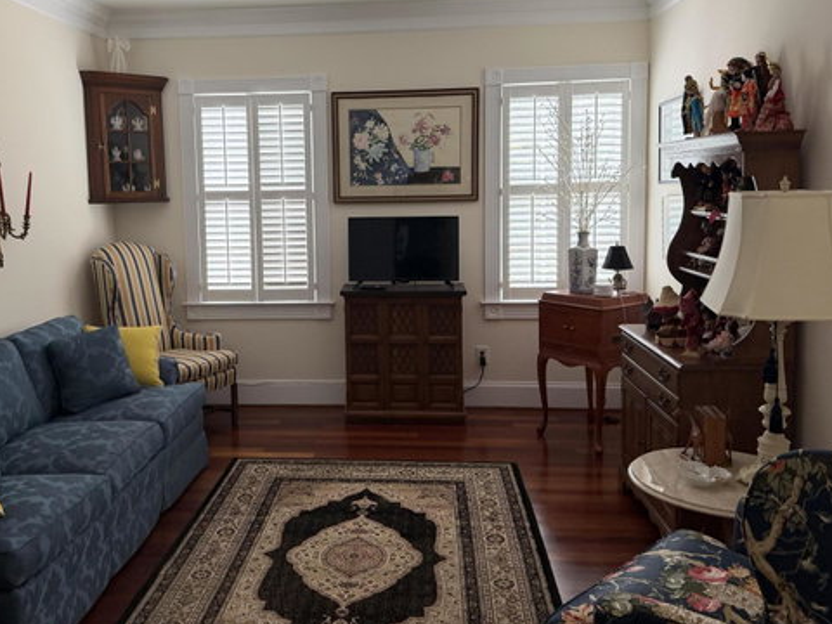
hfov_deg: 56.6
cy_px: 246
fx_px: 769
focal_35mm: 32
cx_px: 354
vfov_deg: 43.9
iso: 200
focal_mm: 6.76
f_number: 1.78
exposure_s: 1/106
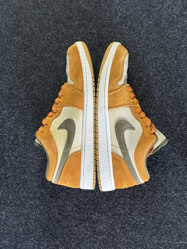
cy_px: 124
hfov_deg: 30.3
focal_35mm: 48
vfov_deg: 39.7
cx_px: 94
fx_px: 346
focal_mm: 6.86
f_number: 1.78
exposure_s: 1/50
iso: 160
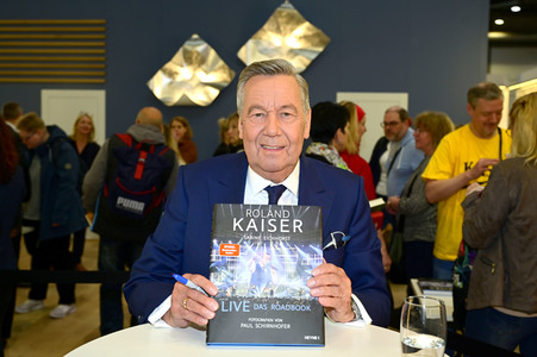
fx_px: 566
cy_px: 178
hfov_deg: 50.7
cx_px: 268
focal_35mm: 38
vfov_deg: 35.0
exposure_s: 1/200
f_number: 4.5
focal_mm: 38
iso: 500
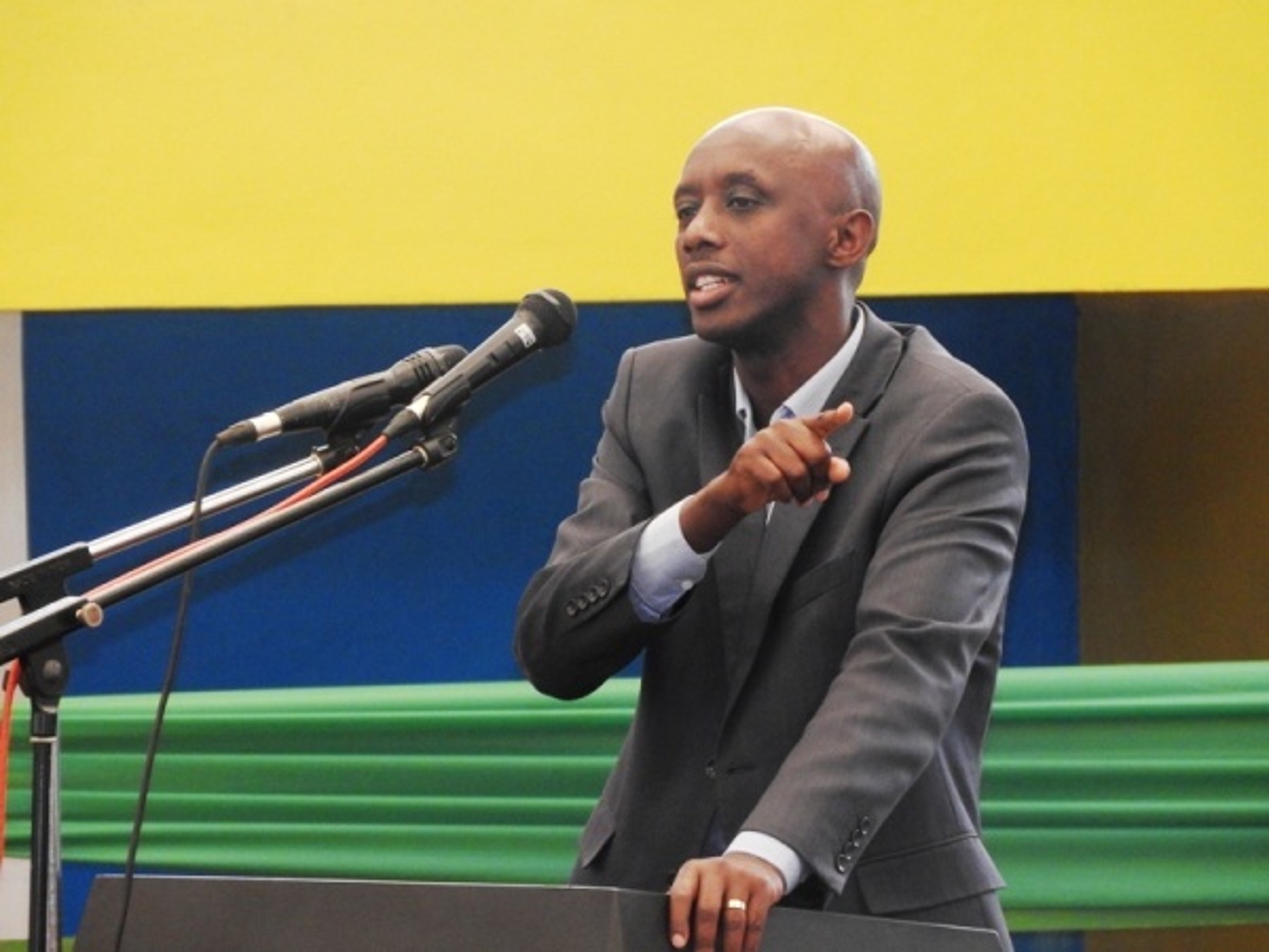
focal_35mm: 450
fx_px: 16497
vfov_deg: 3.3
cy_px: 476
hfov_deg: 4.4
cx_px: 634
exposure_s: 1/125
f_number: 5.6
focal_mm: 80.6
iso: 720
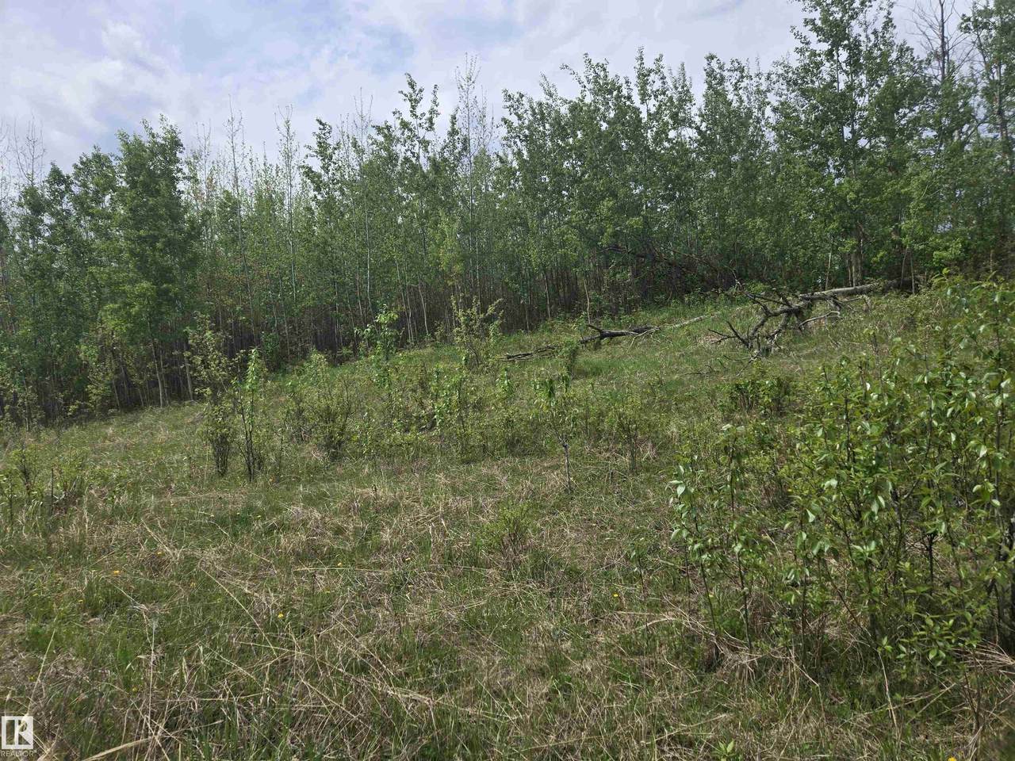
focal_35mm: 23
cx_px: 508
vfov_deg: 58.9
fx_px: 674
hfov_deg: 73.9
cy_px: 380
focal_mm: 5.4
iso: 25
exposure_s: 1/2105
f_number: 1.8
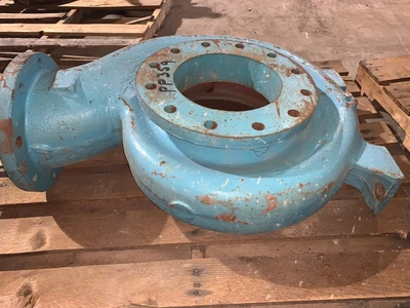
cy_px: 154
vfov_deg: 53.1
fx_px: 308
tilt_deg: -44.8
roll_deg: +3.2
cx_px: 205
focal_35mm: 26
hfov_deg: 67.3
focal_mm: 4.25
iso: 50
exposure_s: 1/13
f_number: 1.8
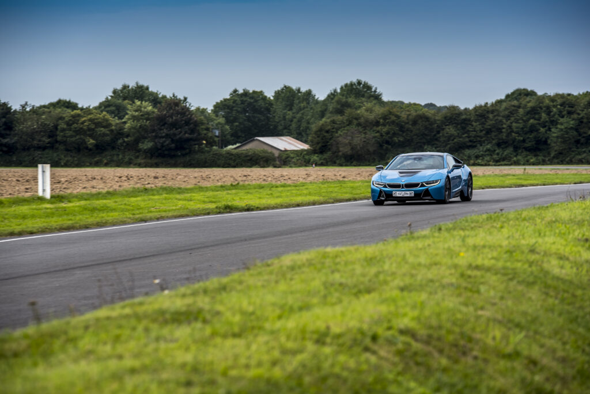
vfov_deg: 7.9
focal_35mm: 175
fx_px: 2870
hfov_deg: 11.7
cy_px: 197
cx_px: 295
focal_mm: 175
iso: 100
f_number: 6.3
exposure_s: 1/250
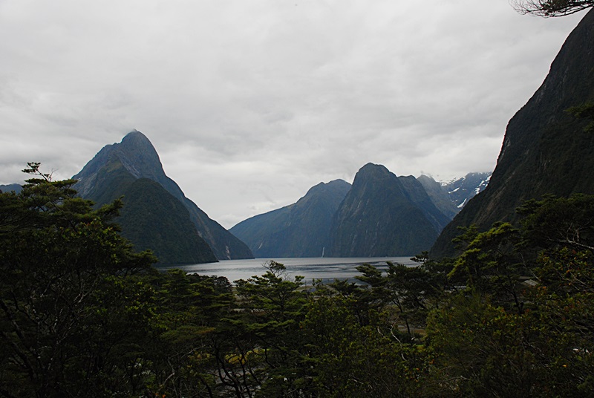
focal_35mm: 33
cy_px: 199
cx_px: 297
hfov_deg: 57.2
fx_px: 545
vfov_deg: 40.1
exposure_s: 1/500
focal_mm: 22
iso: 400
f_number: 6.3
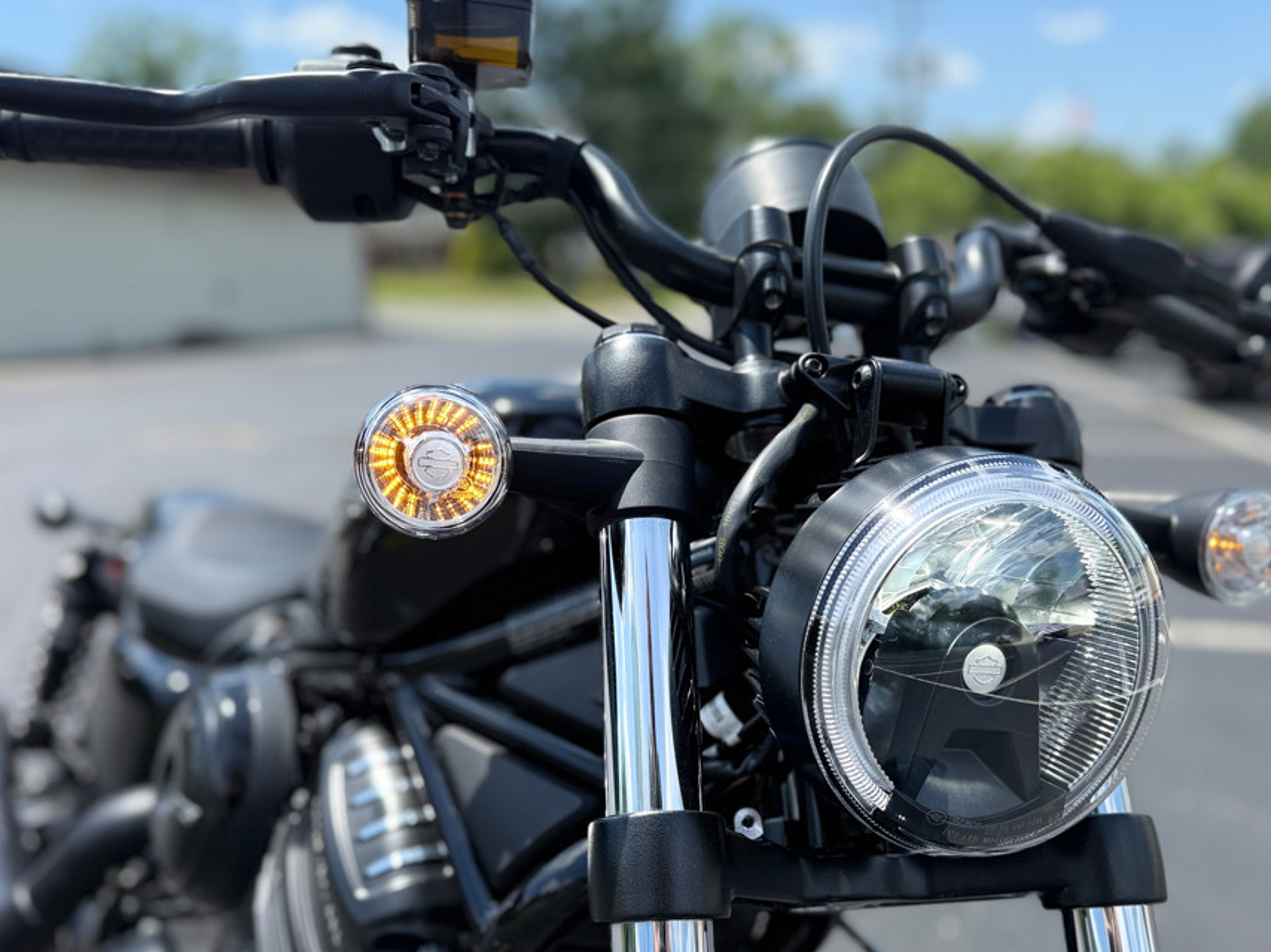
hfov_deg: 60.0
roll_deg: +2.8
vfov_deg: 46.6
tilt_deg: -13.4
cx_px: 660
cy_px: 552
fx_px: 1101
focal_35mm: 30
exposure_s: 1/1949
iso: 80
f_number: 1.78
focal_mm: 6.76
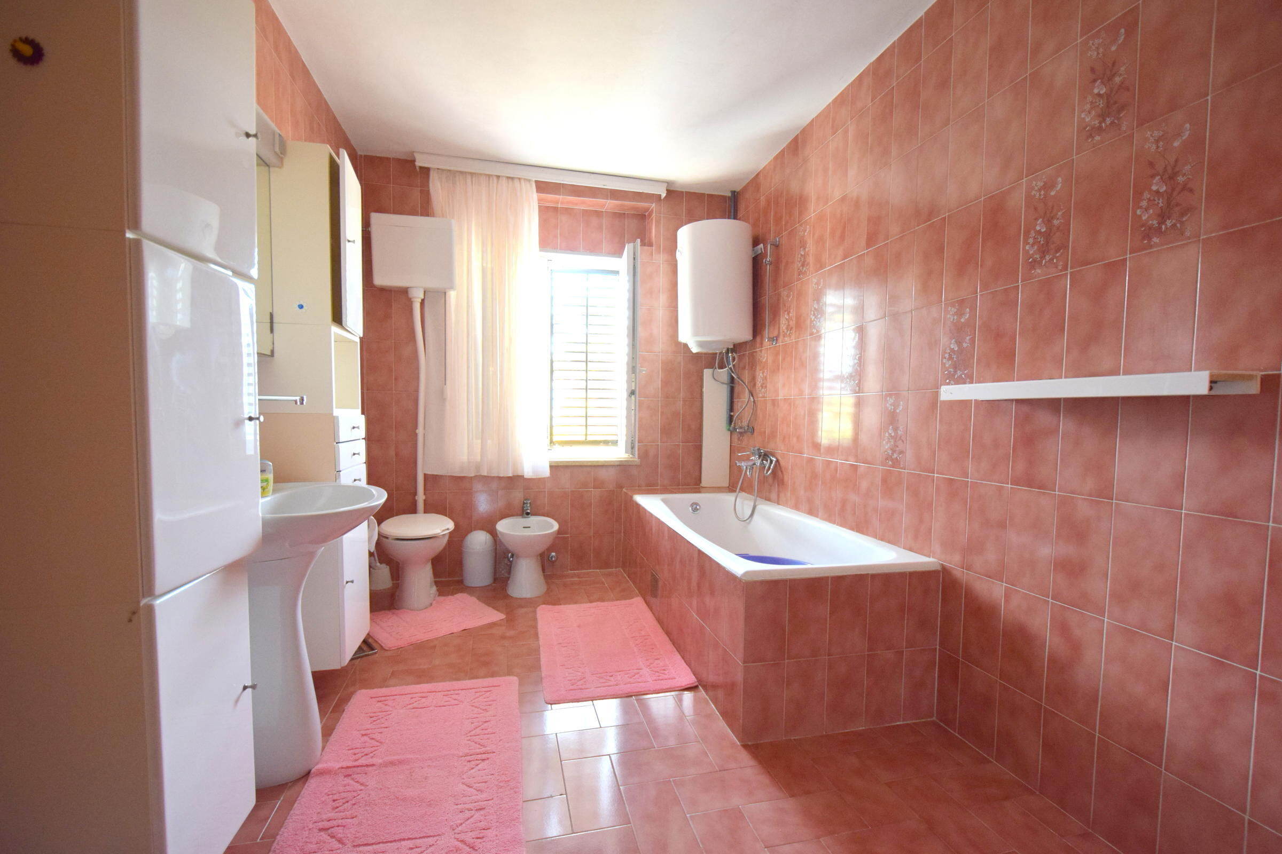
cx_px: 641
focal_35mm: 15
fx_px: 534
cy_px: 427
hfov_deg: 100.4
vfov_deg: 77.3
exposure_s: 1/60
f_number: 3.5
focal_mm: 10
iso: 1100
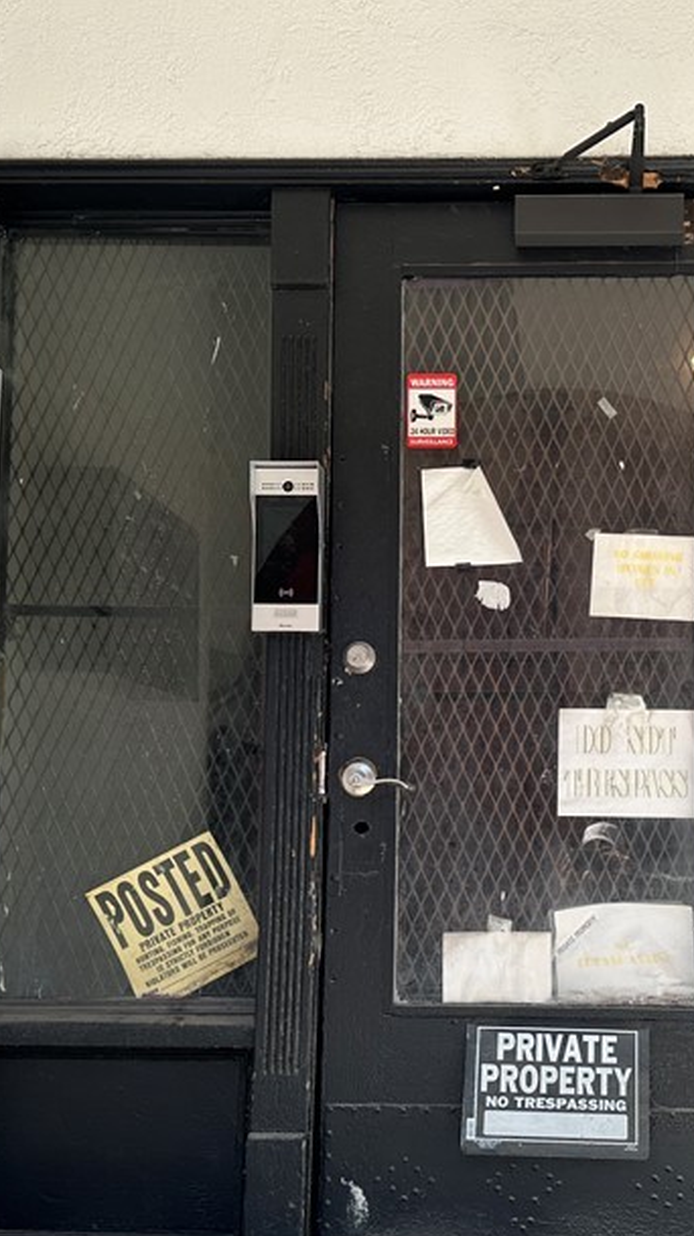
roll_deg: -0.9
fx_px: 1441
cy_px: 741
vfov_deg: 46.2
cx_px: 526
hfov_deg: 26.7
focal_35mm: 44
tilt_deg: +5.1
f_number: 1.78
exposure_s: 1/642
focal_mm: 6.86
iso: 80
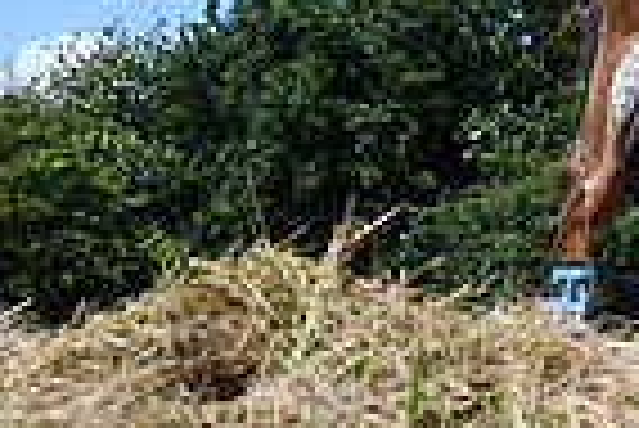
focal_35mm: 147
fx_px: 2612
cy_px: -106
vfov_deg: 9.2
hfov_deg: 12.3
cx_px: 1296
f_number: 8
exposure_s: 1/4000
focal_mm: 24
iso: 1400
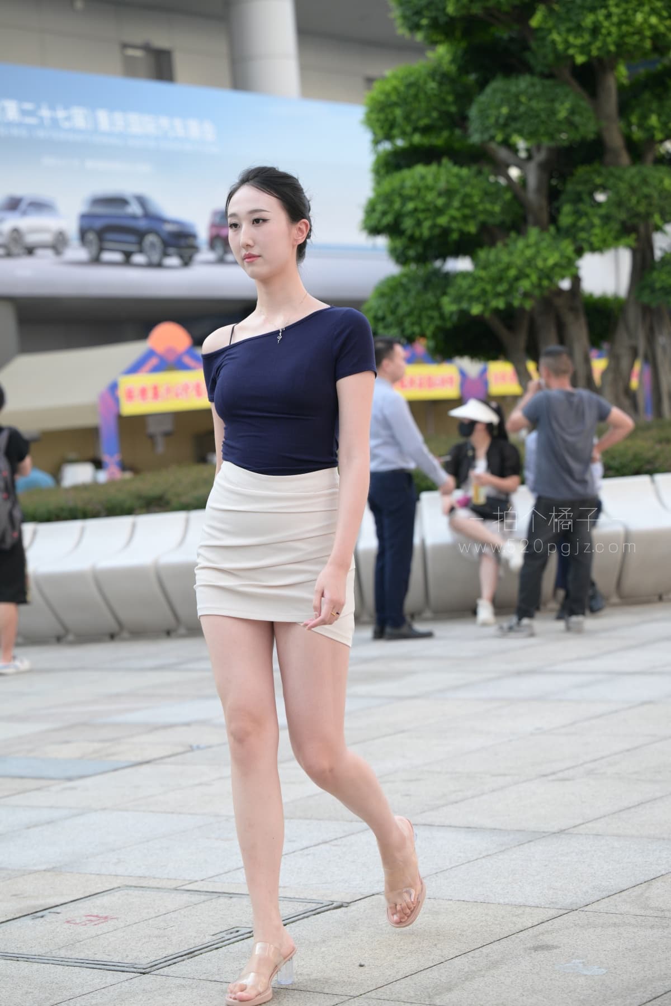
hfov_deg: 16.7
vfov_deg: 24.8
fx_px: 2292
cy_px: 503
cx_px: 336
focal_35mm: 82
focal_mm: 82
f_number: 4
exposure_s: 1/500
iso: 400
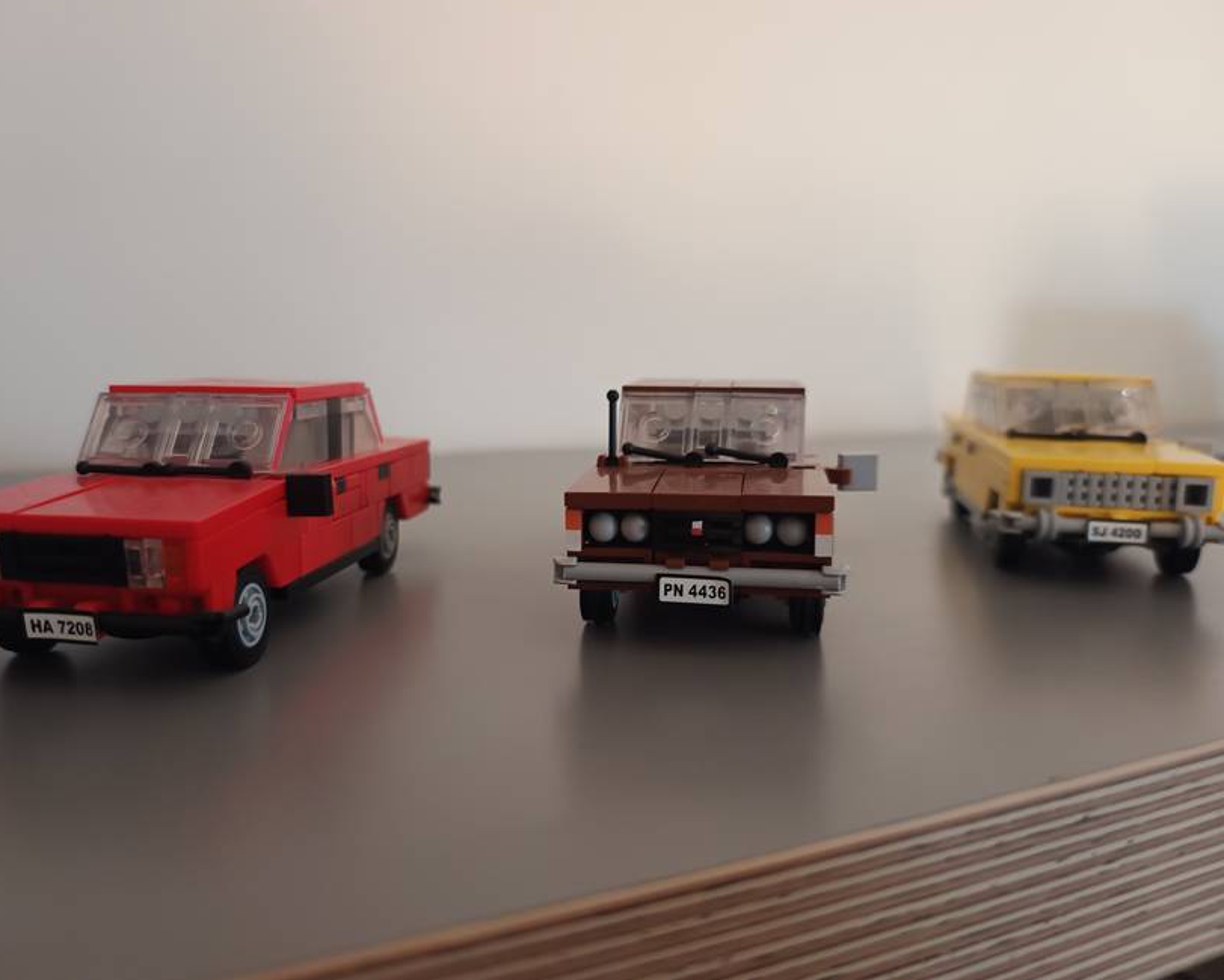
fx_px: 942
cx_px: 575
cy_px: 473
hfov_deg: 66.0
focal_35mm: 26
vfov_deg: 54.9
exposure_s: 1/33.3
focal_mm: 5.89
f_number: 1.4
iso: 1824
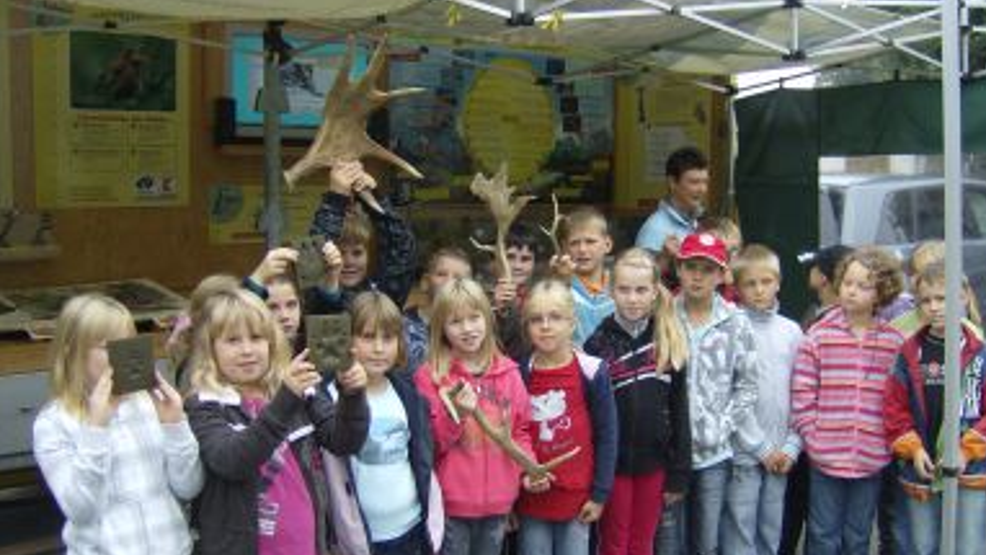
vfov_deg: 28.8
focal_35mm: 41
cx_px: 511
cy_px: 372
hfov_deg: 49.4
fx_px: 1072
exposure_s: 1/99
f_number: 2.8
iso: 100
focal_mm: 6
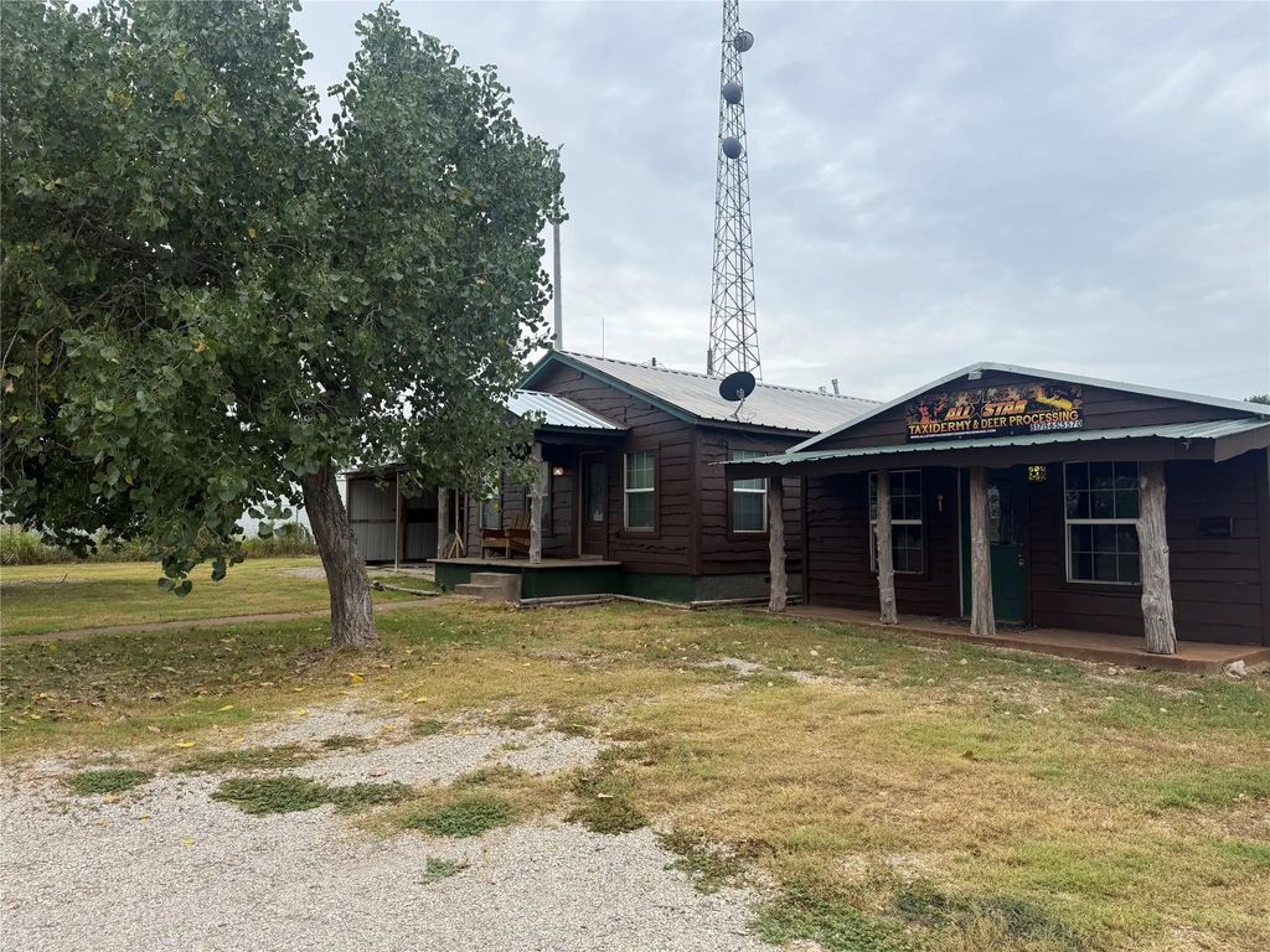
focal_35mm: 24
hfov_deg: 71.6
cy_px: 476
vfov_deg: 56.8
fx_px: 881
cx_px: 635
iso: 80
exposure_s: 1/1250
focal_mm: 6.76
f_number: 1.78
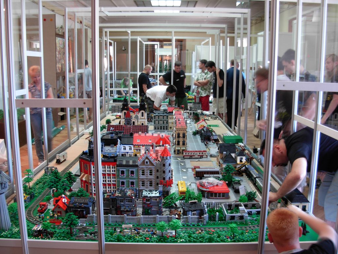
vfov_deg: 37.7
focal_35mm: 38
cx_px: 169
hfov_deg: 49.0
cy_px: 127
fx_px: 371
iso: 79
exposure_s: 1/5.6
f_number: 2.9
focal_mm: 6.3
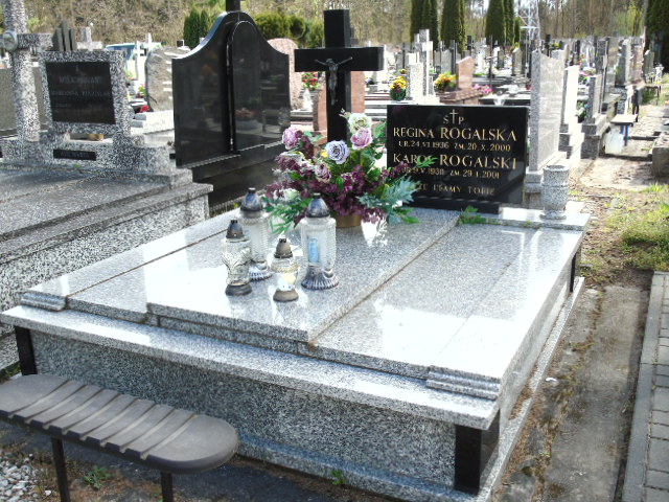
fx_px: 657
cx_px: 334
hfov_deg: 54.0
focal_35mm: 34
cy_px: 251
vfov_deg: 41.8
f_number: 3.8
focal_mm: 6.1
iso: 80
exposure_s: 1/160
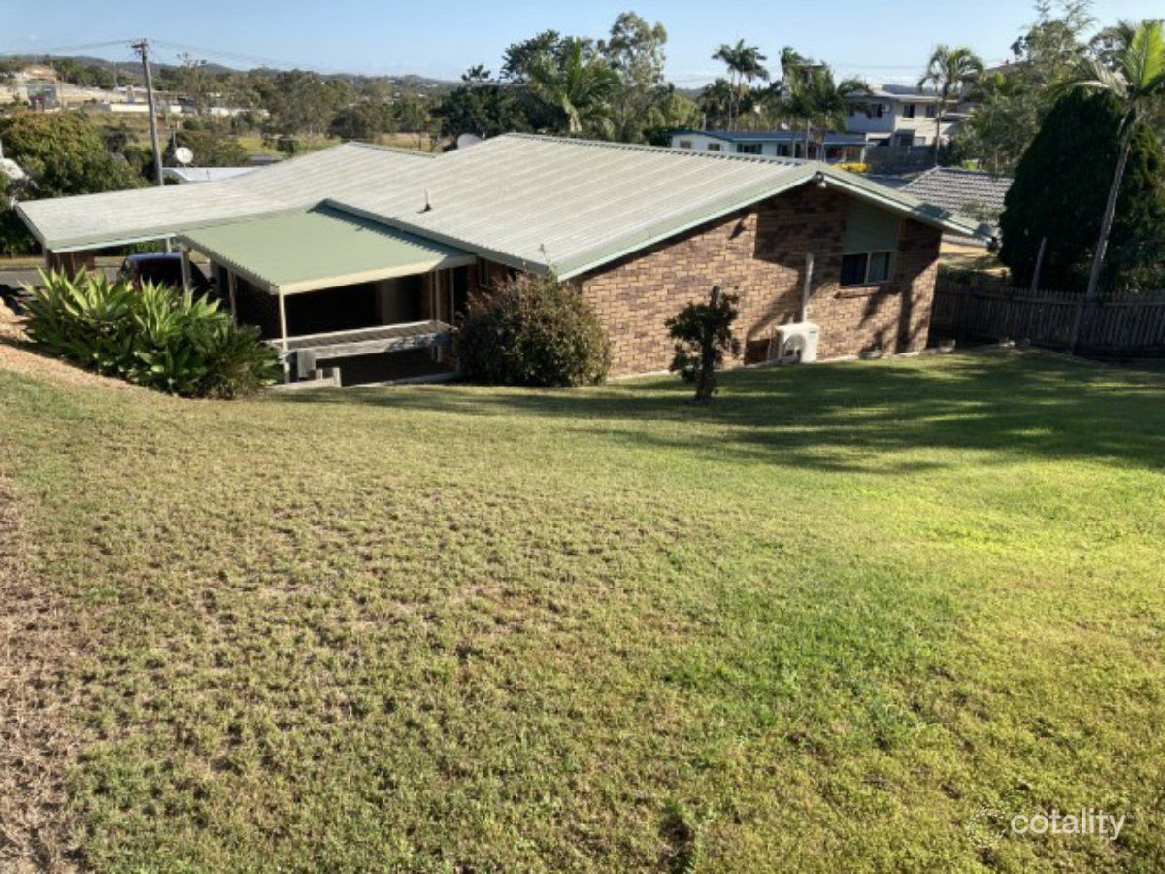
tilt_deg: -18.6
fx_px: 942
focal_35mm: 28
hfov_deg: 63.4
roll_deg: -1.0
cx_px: 582
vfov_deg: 49.7
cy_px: 437
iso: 20
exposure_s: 1/1156
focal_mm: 3.99
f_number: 1.8
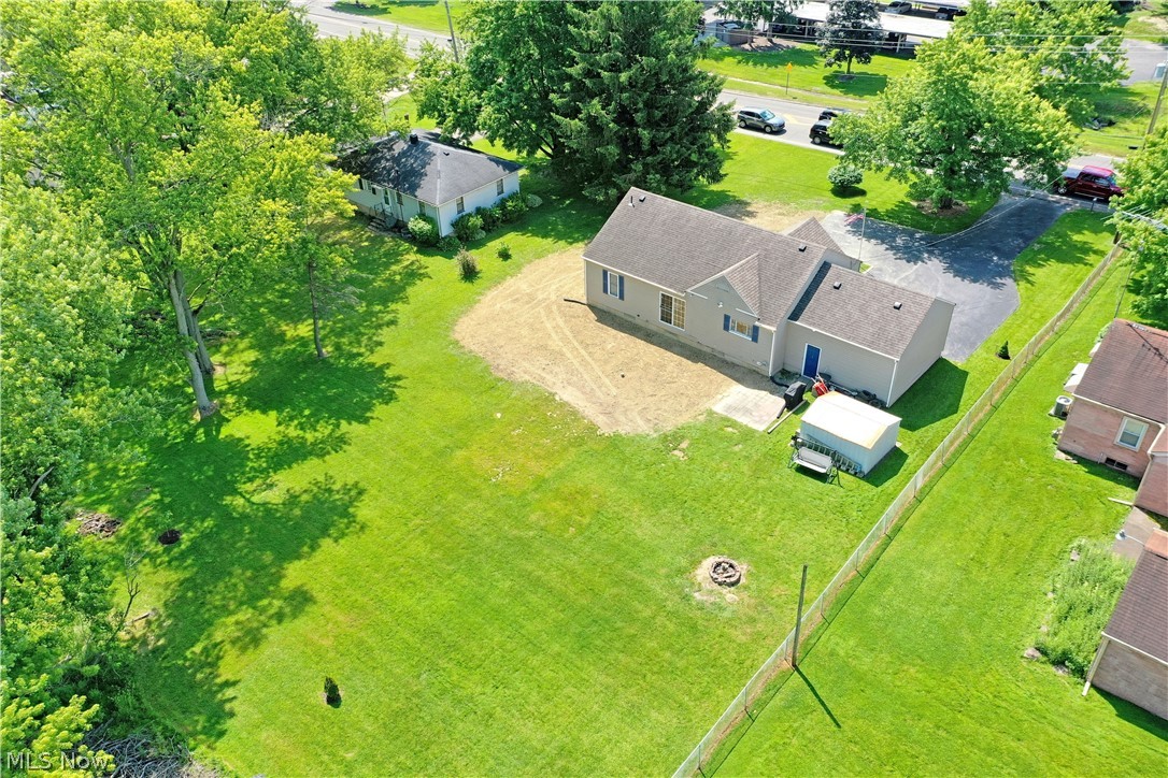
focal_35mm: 28
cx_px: 584
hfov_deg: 65.5
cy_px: 389
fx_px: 908
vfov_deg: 46.4
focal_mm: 10.26
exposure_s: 1/320
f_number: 5
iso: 100
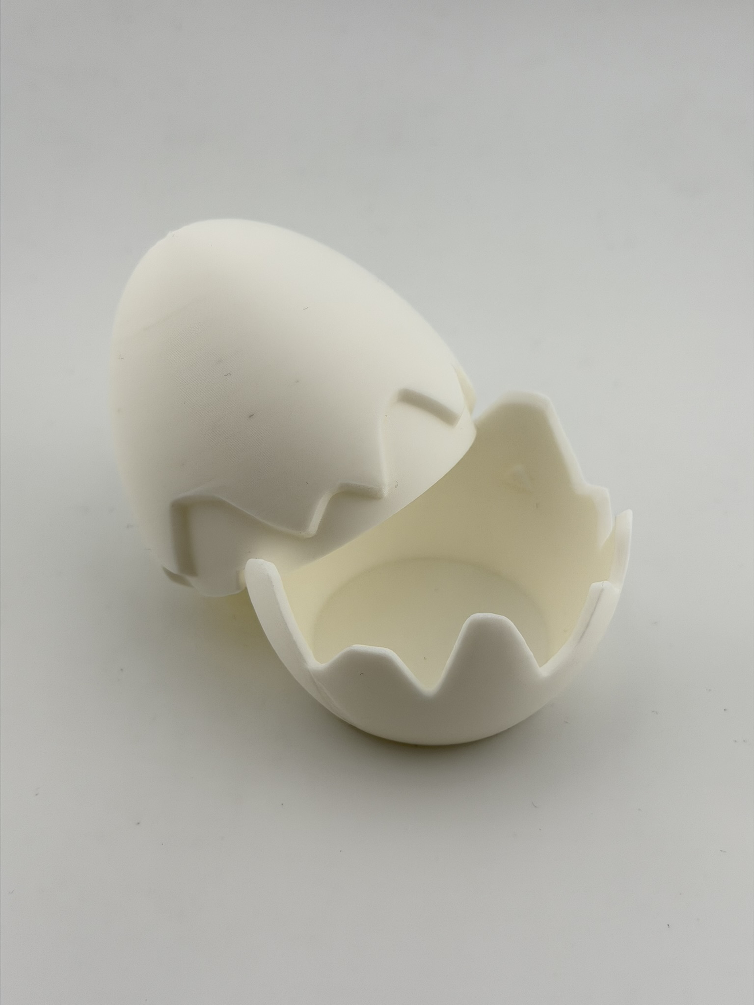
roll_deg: -0.4
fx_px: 1394
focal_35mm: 48
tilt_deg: -38.9
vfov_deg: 39.7
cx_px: 377
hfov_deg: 30.3
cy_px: 502
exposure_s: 1/2762
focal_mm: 6.76
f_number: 1.78
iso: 64
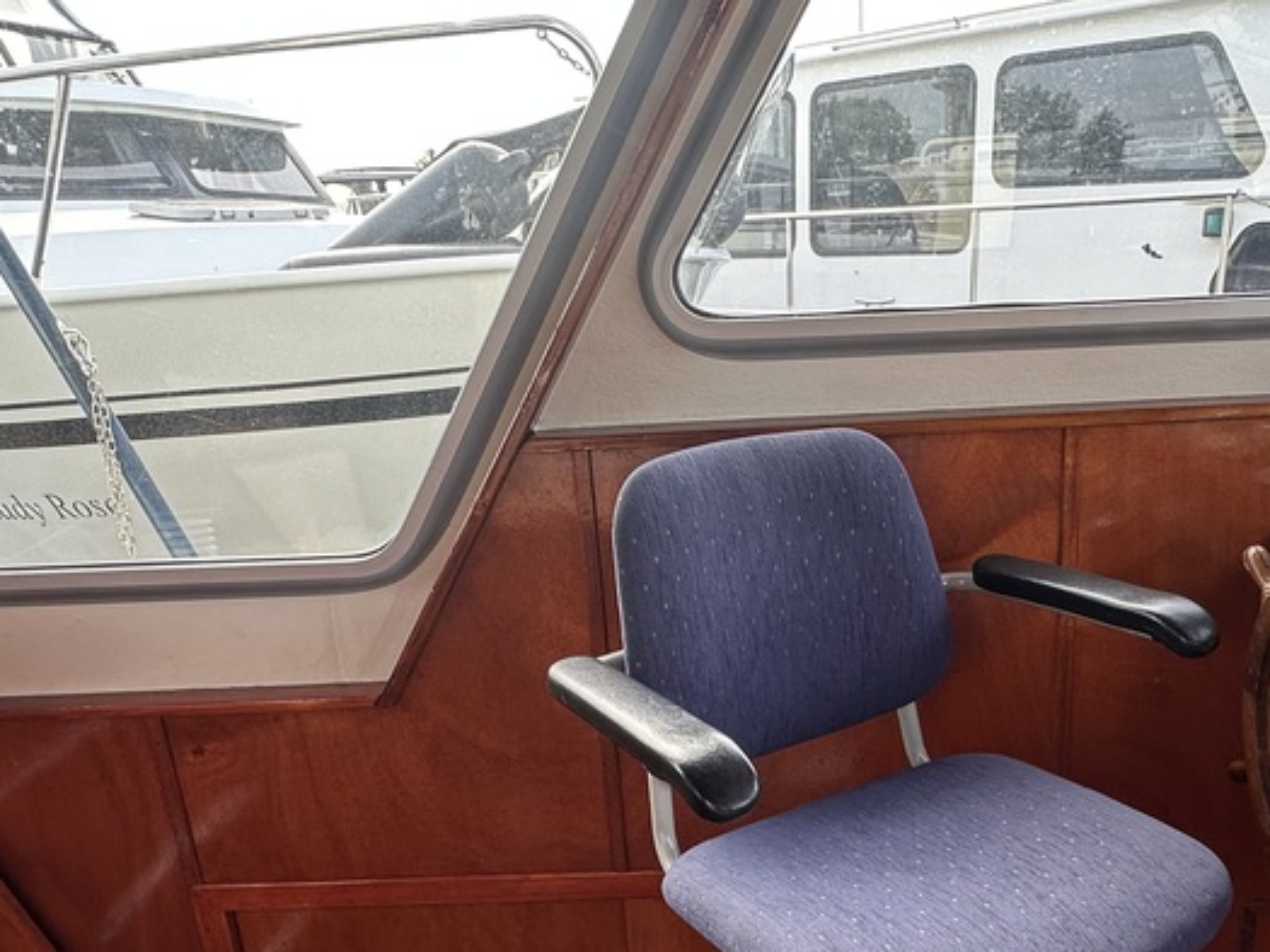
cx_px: 789
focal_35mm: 32
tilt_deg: -18.9
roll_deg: +1.7
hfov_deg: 56.2
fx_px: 1174
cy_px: 643
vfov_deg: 43.5
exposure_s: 1/144
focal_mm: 2.22
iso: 40
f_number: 2.2
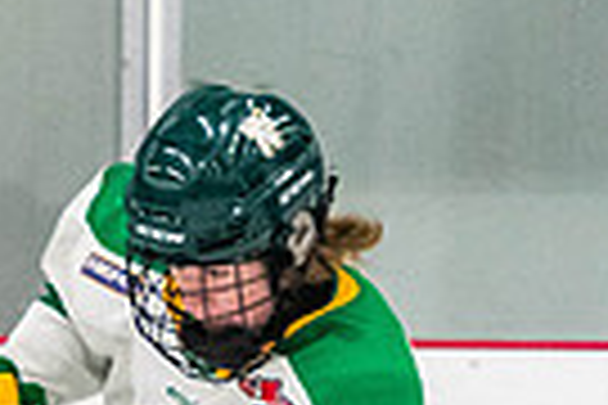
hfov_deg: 1.8
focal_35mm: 1163
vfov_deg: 1.2
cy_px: 813
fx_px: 19640
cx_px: 7
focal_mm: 140
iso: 1800
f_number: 2.8
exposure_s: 1/640
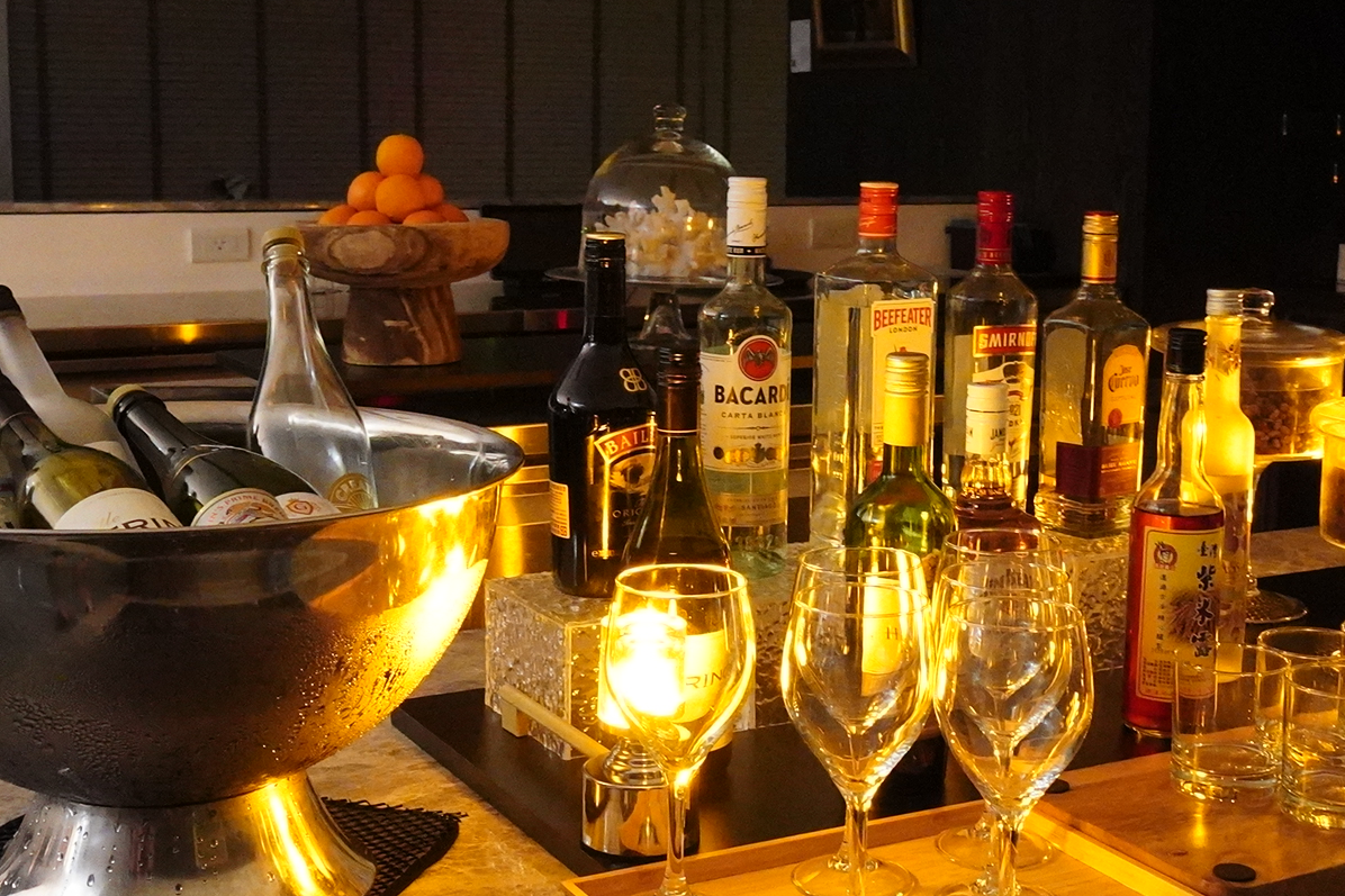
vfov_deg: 26.5
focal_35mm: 51
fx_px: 1905
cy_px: 408
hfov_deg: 38.7
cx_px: 821
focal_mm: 21
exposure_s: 1/13
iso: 12800
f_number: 9
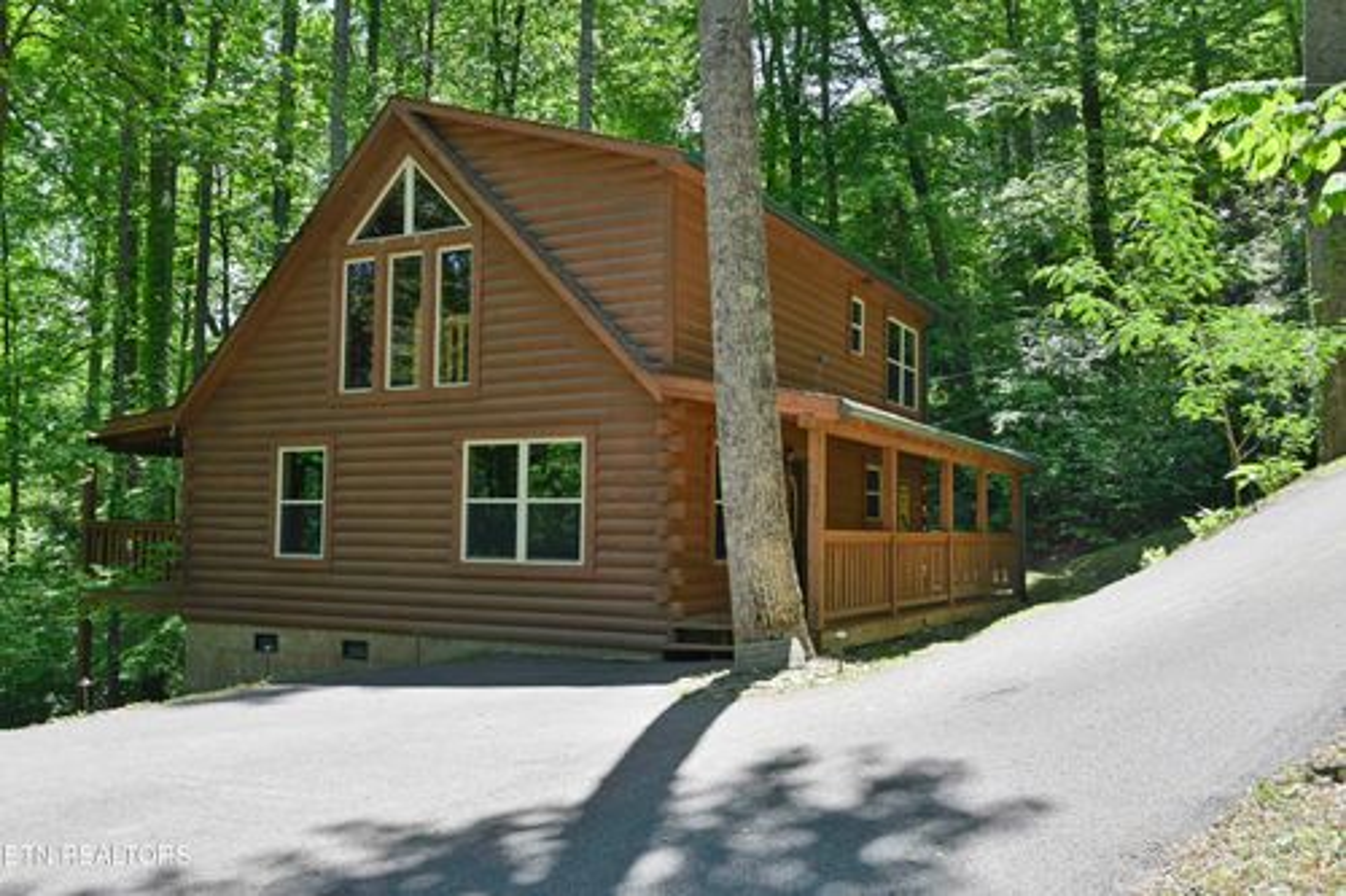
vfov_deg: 41.7
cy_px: 448
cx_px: 673
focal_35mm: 32
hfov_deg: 59.5
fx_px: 1177
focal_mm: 31.5
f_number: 7.1
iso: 200
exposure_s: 1/100
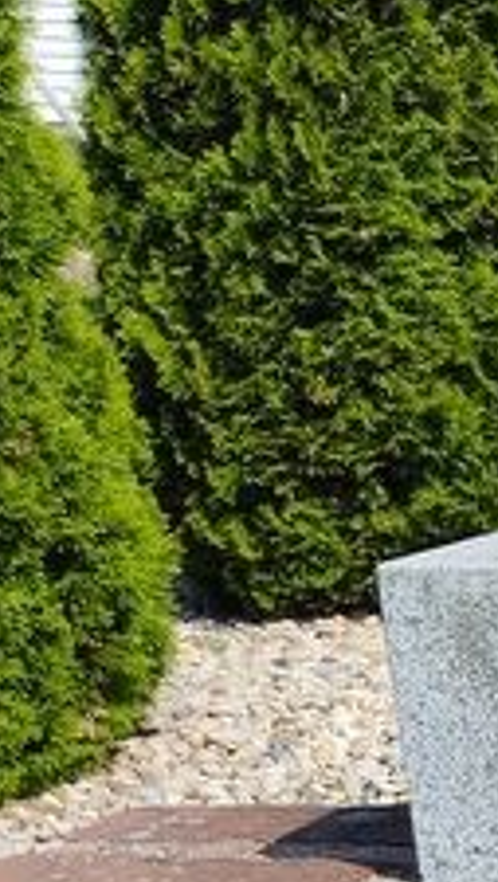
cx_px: 1337
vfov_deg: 21.9
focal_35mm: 89
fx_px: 2084
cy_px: 1102
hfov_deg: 10.8
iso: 100
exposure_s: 1/1442
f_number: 1.8
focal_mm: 5.56
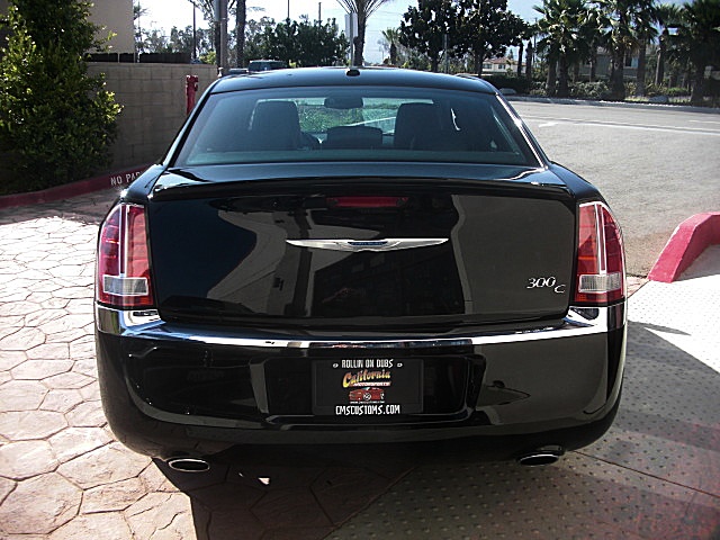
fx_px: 749
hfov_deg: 51.4
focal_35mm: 36
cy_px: 270
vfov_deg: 39.7
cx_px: 360
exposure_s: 1/320
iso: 50
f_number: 2.8
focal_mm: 6.3
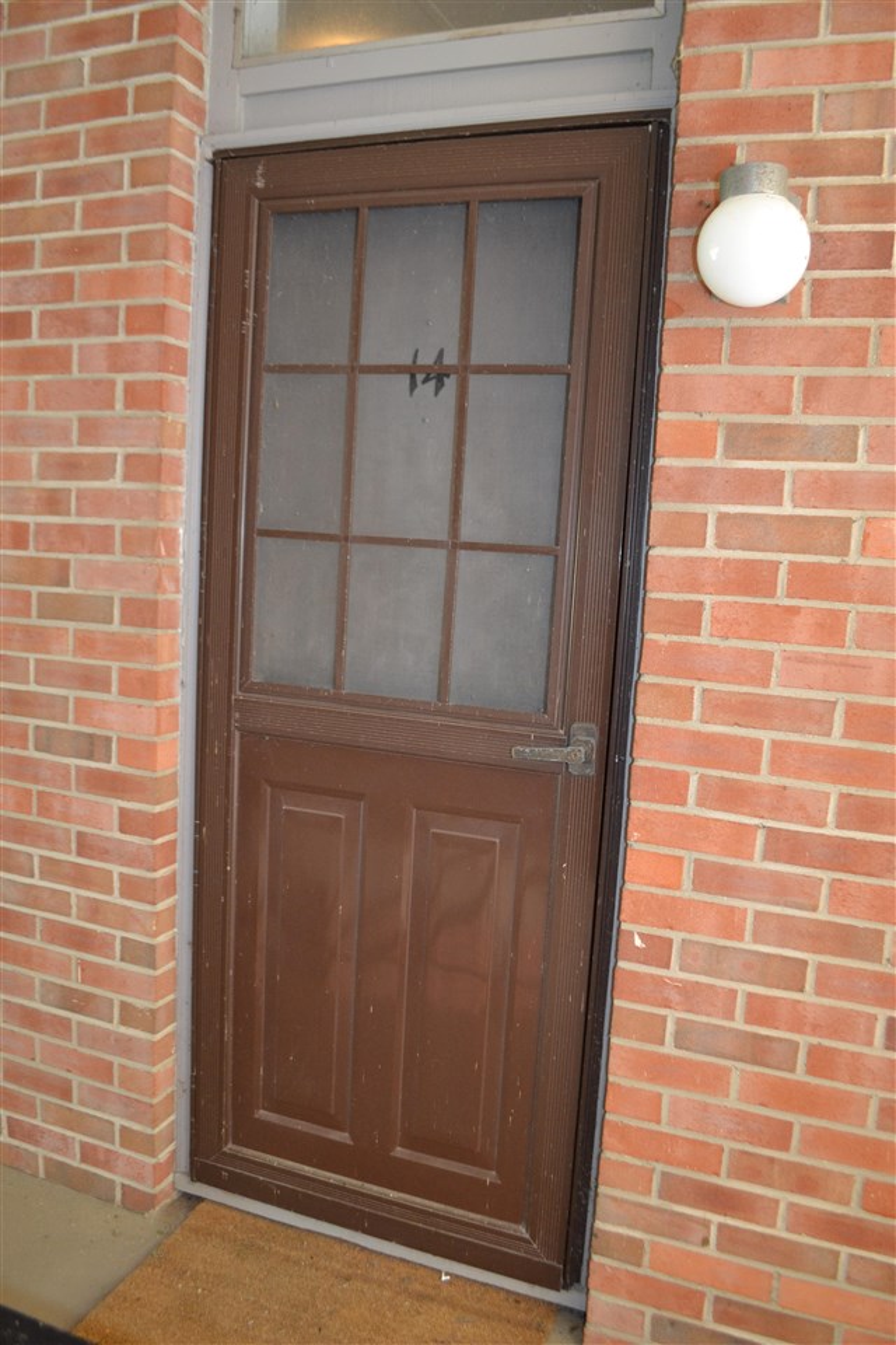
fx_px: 1008
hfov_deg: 47.9
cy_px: 672
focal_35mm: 27
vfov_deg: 67.4
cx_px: 448
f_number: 3.5
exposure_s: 1/60
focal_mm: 18
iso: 1250
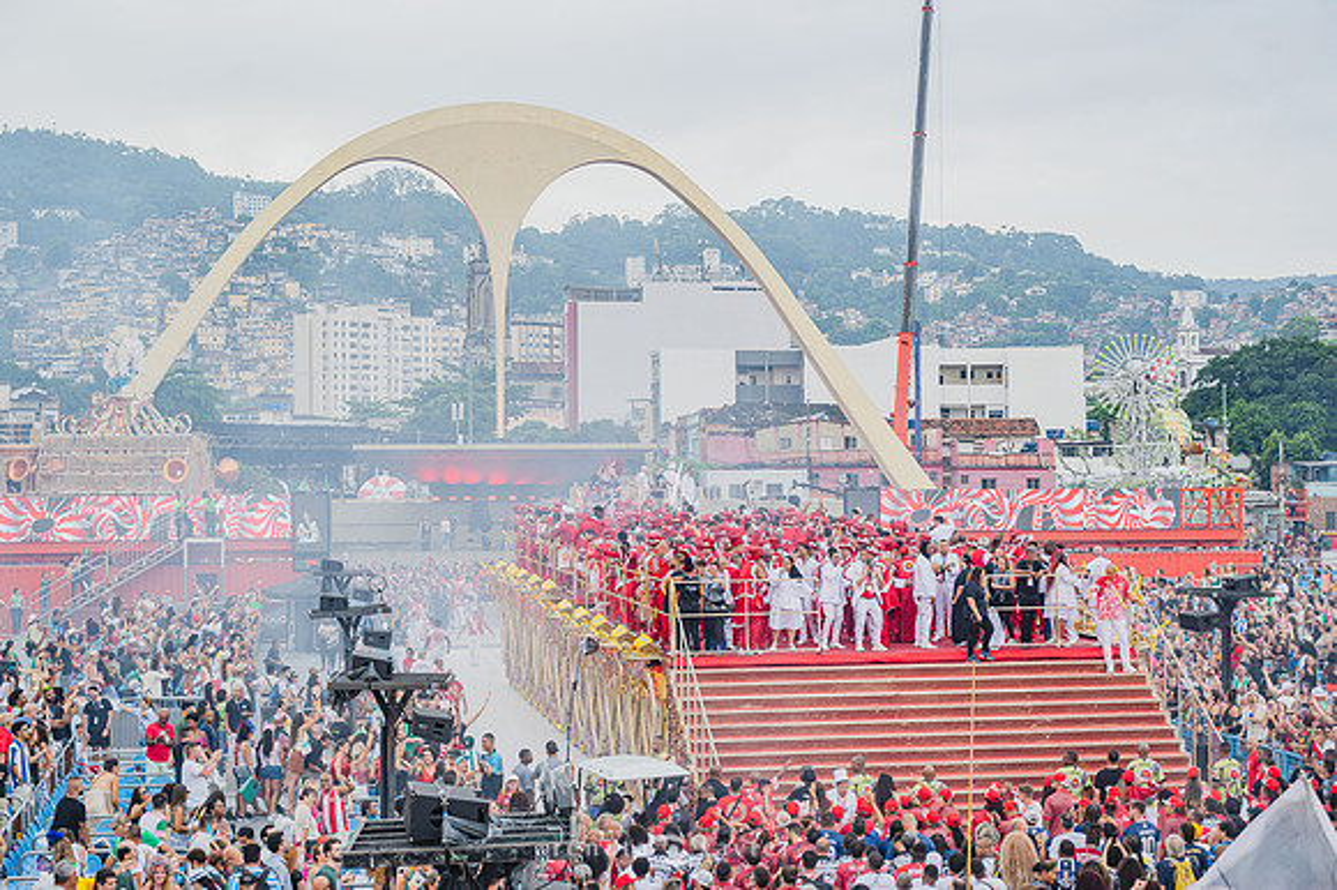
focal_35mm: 59
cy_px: 445
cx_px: 668
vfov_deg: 23.0
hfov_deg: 34.0
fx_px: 2190
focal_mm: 59
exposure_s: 1/1000
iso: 800
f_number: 5
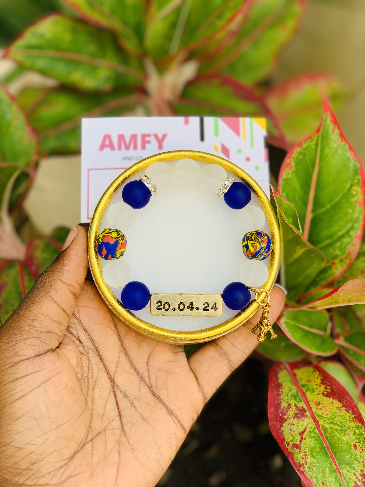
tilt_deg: -34.3
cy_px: 244
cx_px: 182
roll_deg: -1.5
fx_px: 731
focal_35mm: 52
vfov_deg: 36.8
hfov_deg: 28.0
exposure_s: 1/141
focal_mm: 6
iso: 16
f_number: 2.4
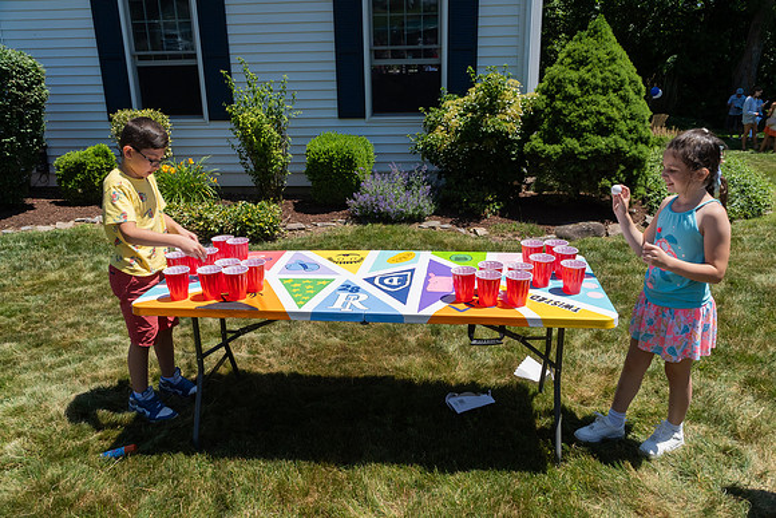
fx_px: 582
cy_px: 259
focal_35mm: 27
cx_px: 388
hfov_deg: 67.4
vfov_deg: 48.0
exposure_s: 1/2000
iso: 640
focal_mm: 18
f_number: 8
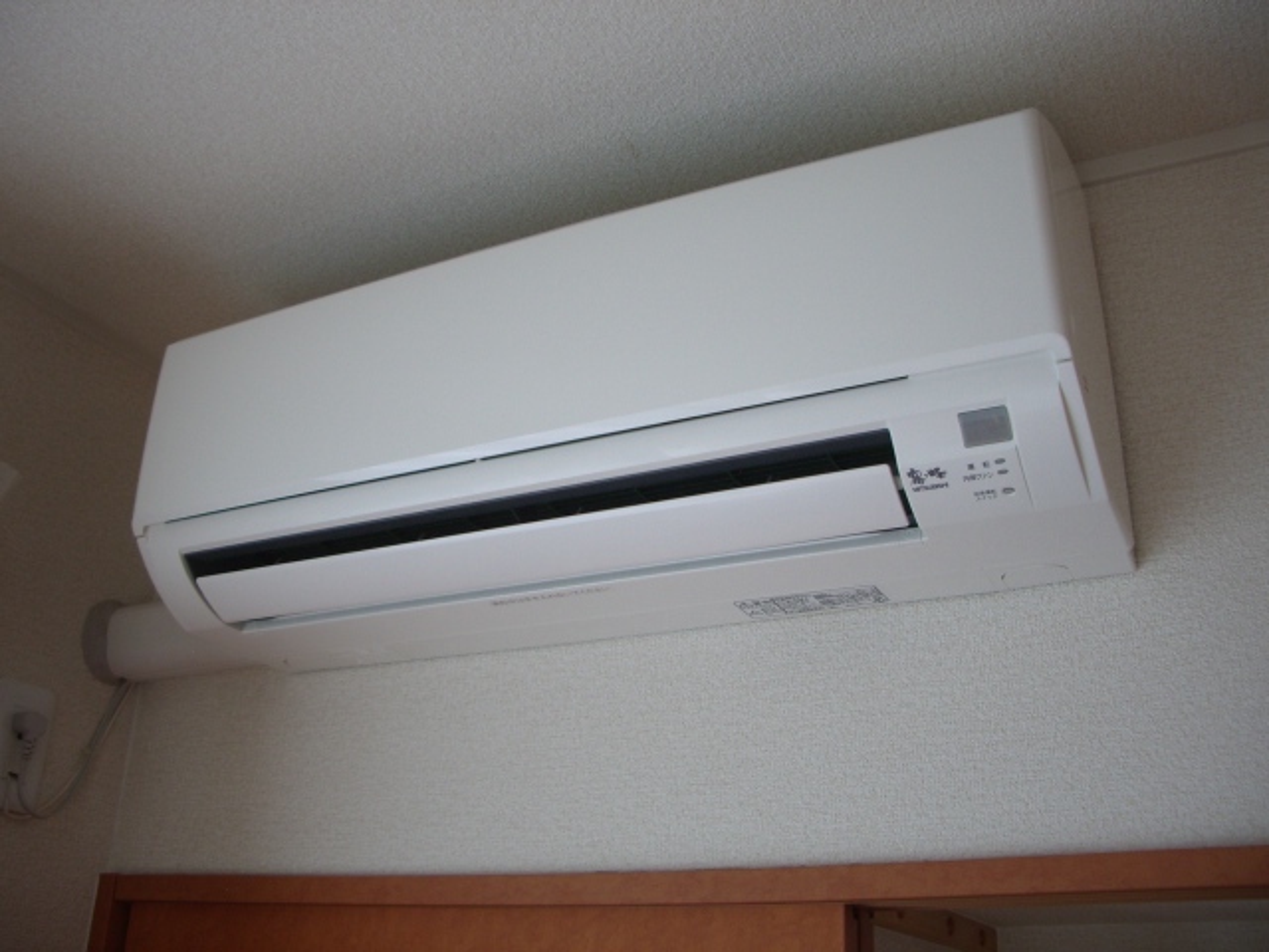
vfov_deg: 40.7
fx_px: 1283
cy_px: 476
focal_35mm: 35
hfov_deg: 52.6
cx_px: 634
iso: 80
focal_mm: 5.8
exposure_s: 1/200
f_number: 2.6
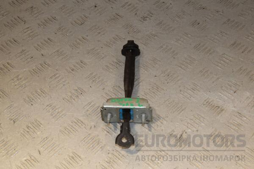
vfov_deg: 22.6
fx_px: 423
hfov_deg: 33.4
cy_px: 84
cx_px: 127
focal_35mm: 60
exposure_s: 1/200
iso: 800
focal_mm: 40
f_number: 10
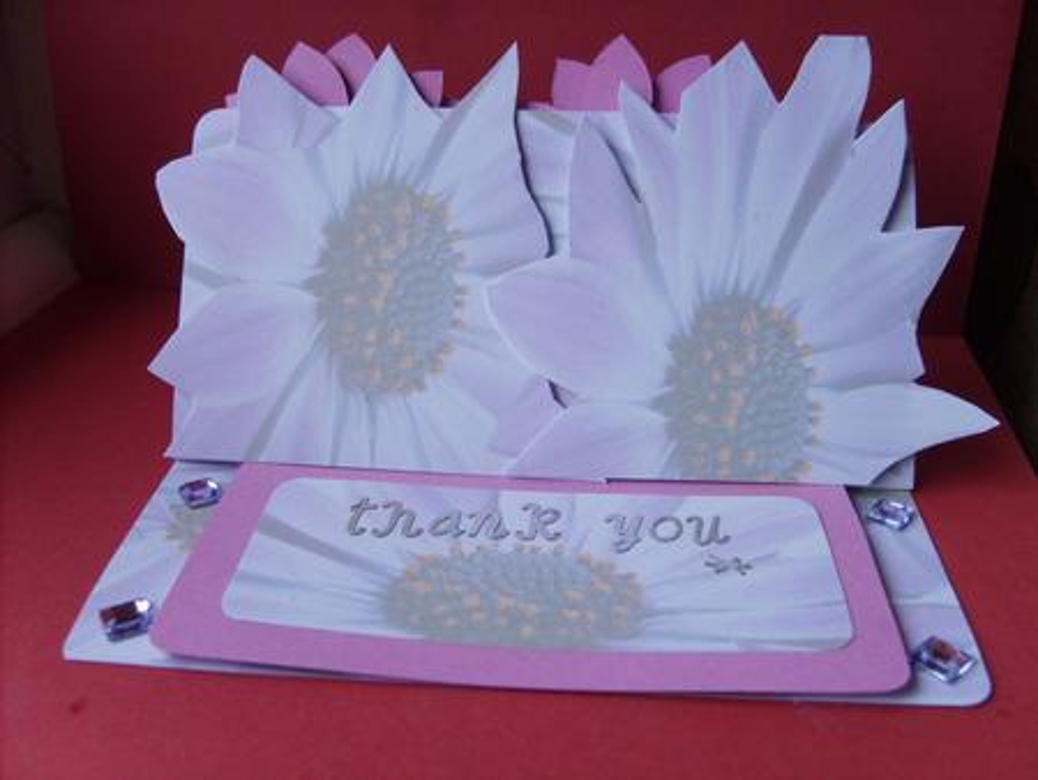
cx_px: 519
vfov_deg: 40.7
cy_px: 390
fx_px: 1050
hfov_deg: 52.6
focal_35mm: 35
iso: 86
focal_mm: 5.8
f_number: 2.8
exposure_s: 1/30
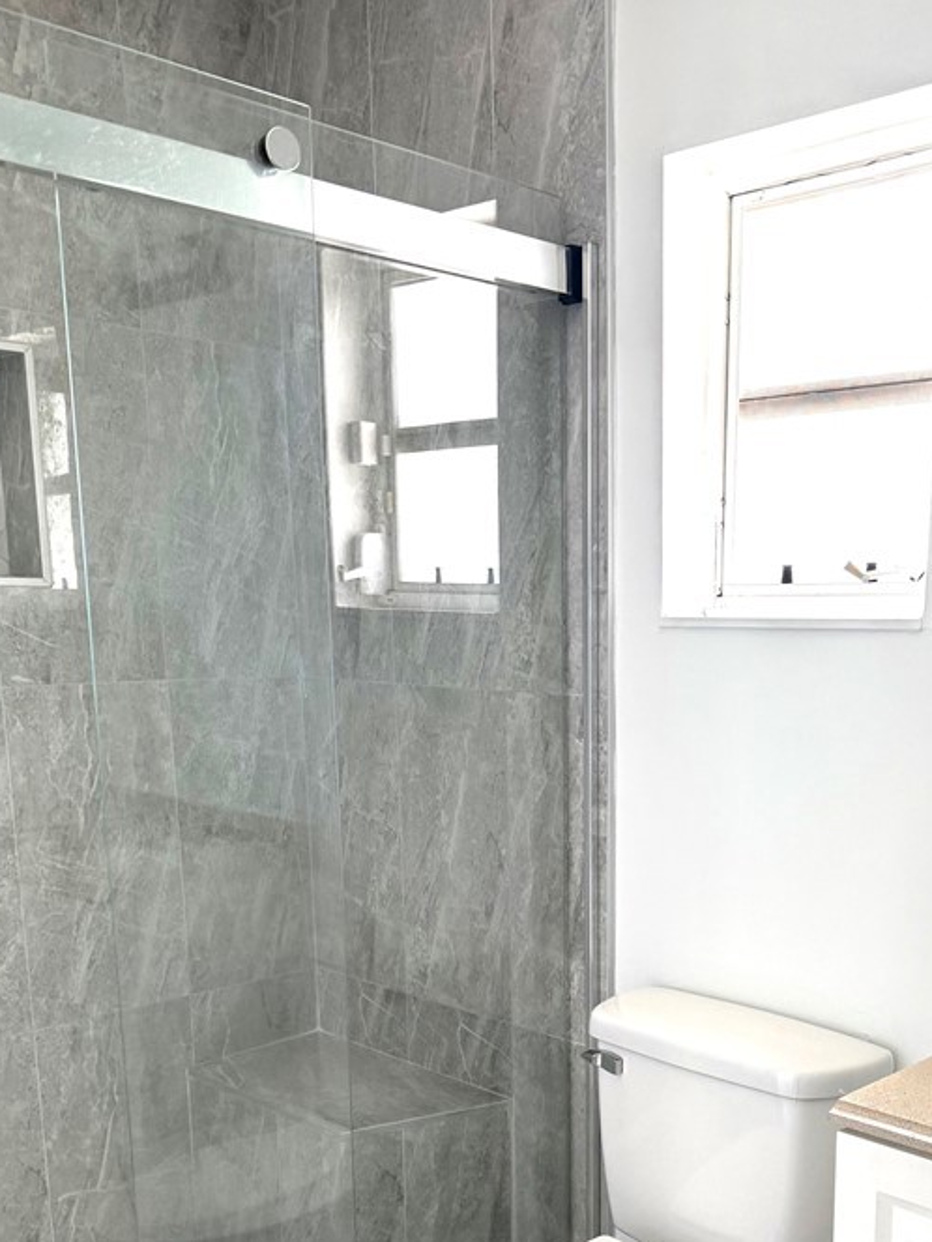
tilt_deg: -9.9
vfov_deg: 48.6
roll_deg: -0.2
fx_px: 1328
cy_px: 894
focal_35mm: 37
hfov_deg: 38.2
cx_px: 634
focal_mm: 6.76
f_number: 1.78
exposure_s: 1/144
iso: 200
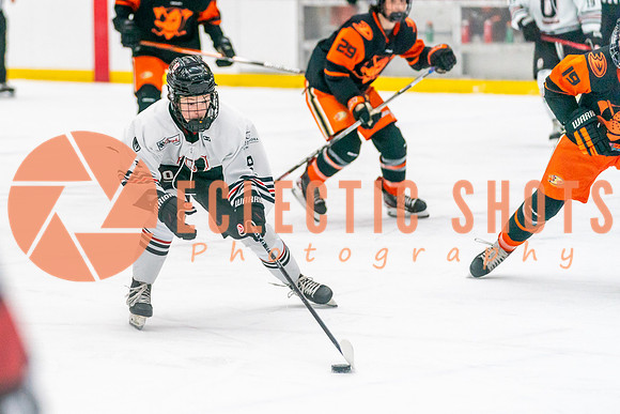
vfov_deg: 7.5
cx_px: 180
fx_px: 3138
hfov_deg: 11.3
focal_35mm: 182
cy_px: 175
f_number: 2.8
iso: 3200
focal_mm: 128
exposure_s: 1/1250
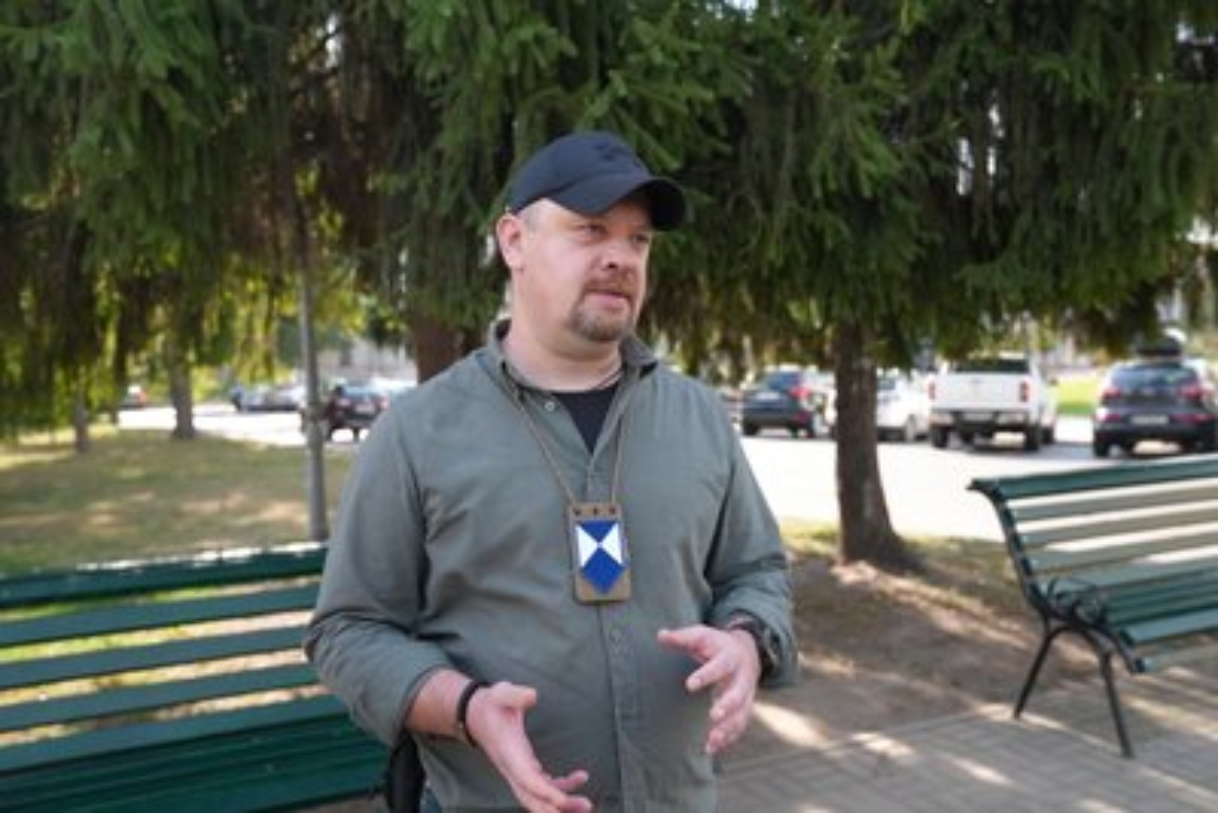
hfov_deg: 58.7
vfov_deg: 41.1
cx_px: 609
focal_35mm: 32
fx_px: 1083
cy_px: 406
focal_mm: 32
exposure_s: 1/160
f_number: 4
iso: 1600
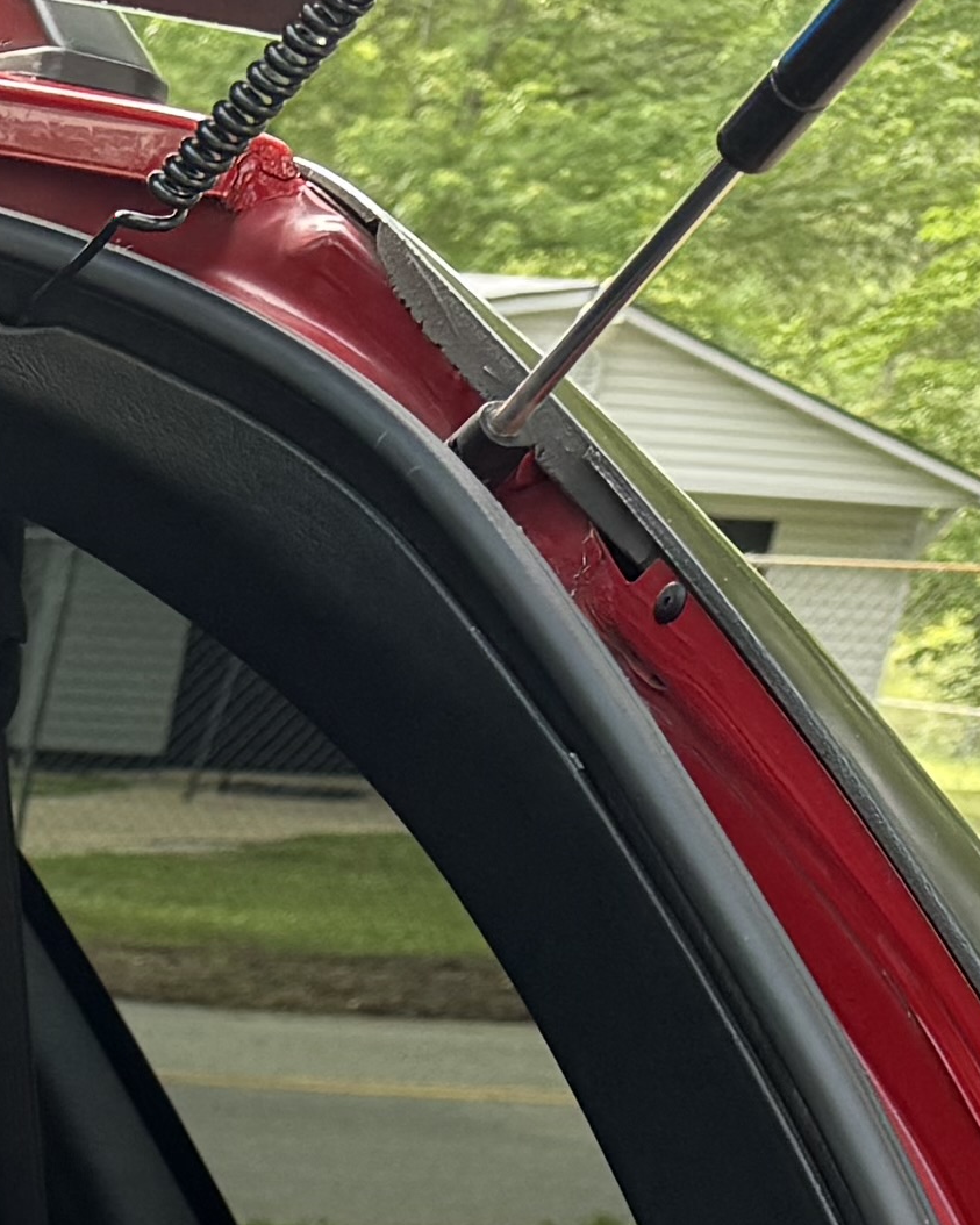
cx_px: -1530
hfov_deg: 10.2
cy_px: 2266
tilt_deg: -23.2
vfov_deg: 13.5
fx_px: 4605
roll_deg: -4.6
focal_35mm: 127
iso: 80
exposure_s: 1/121
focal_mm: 6.76
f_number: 1.78
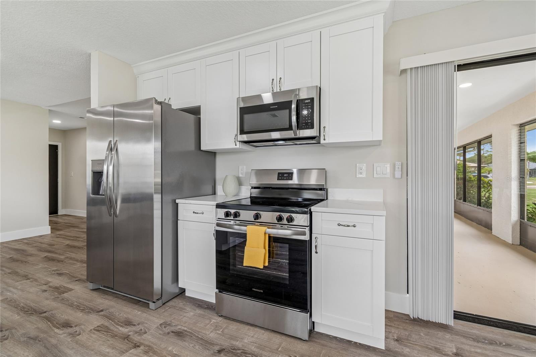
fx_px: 223
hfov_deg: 100.4
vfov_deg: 77.3
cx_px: 268
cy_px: 178
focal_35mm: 15
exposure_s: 1/13
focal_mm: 10
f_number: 7.1
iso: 100
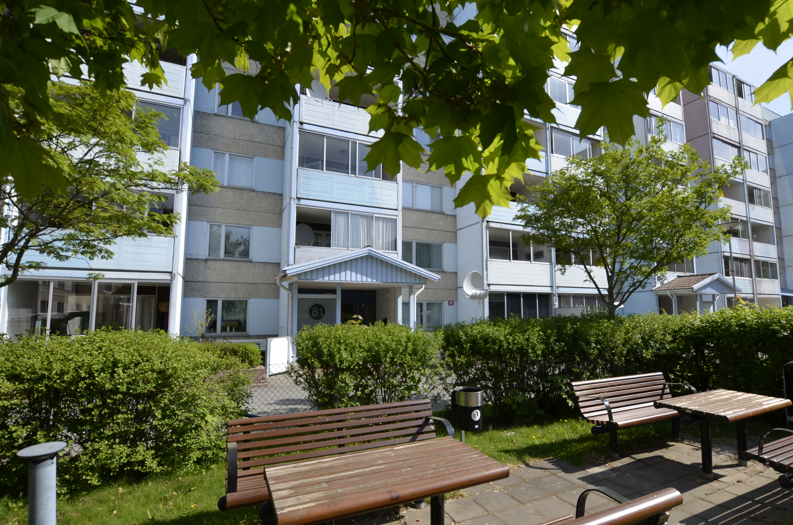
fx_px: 374
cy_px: 272
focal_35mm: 17
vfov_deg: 70.2
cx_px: 425
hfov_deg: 93.2
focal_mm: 10
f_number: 8
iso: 140
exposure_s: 1/250
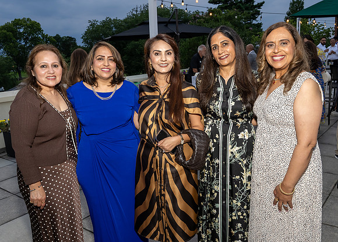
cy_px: 112
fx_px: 309
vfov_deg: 42.7
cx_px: 166
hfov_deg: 57.4
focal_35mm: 32
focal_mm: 24
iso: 800
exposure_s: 1/250
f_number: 8
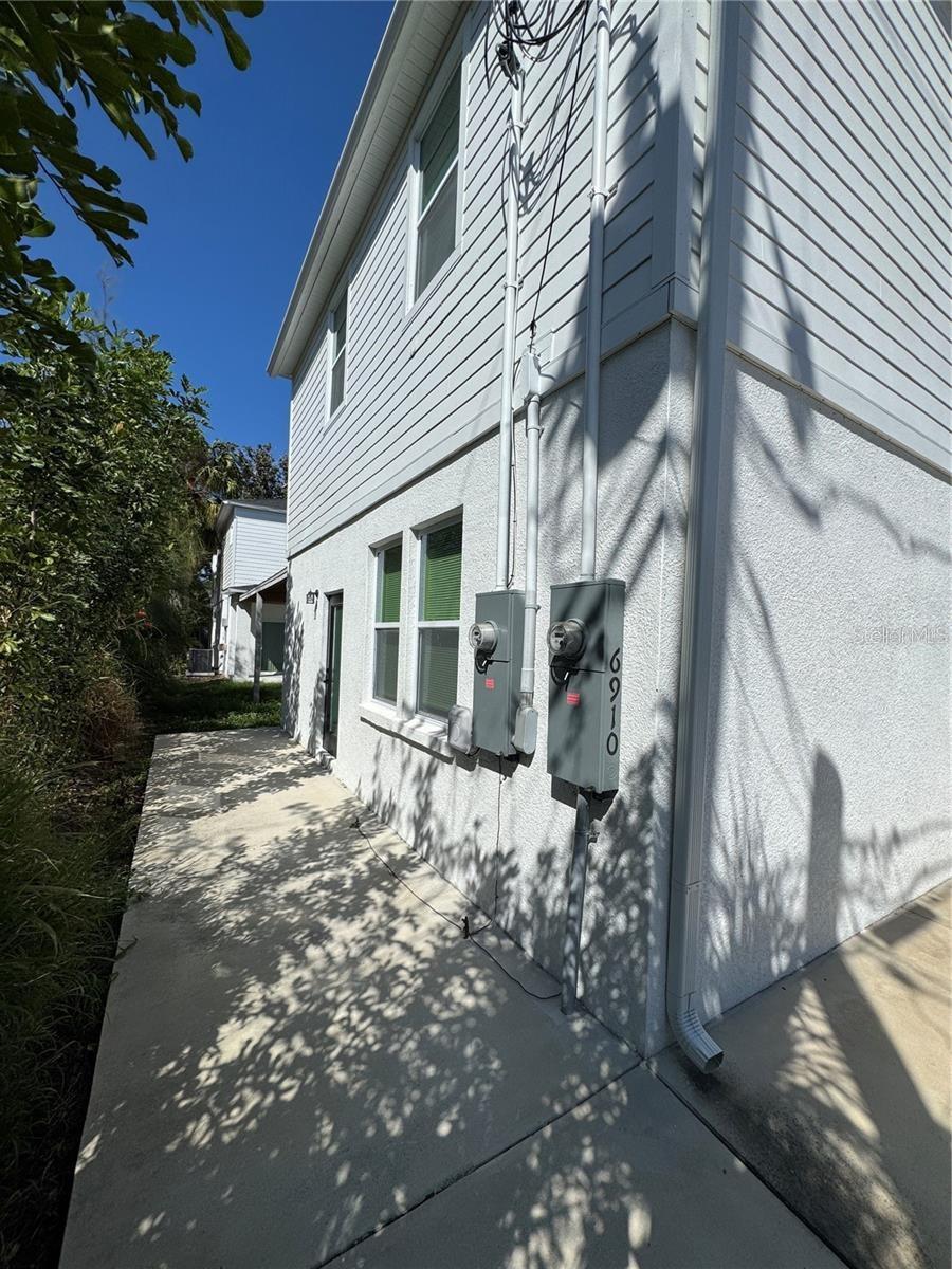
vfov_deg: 102.1
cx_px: 476
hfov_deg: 85.7
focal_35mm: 14
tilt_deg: +1.9
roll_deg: -2.2
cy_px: 634
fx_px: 513
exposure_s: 1/4132
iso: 32
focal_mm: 2.22
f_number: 2.2
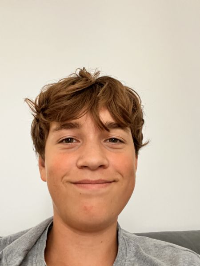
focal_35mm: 30
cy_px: 133
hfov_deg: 46.8
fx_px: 231
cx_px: 100
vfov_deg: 60.0
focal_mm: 2.71
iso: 640
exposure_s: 1/30
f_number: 2.2
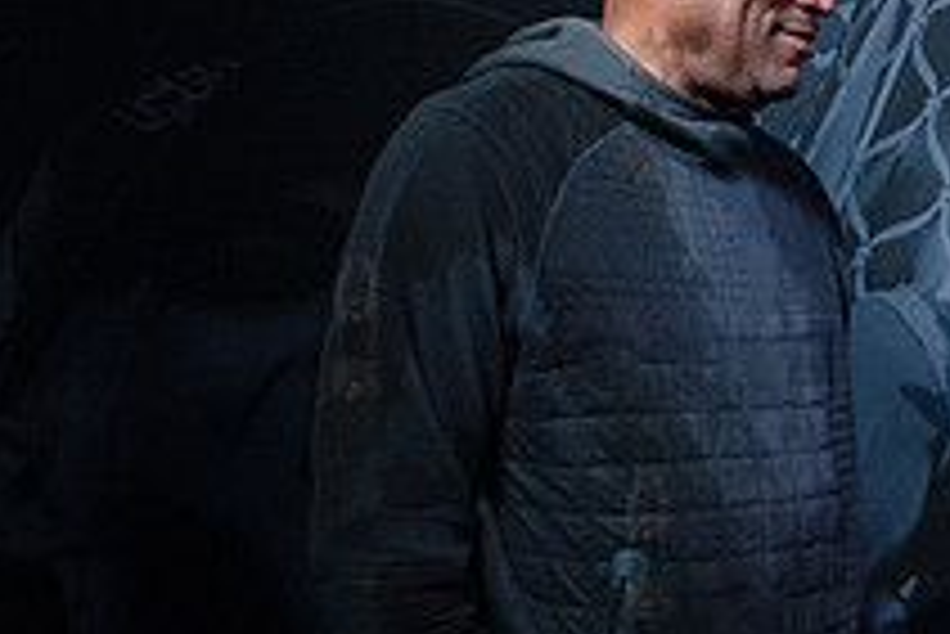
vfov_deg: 20.6
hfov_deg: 26.1
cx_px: 1225
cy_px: 321
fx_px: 1743
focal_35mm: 66
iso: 4000
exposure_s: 1/160
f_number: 3.5
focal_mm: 24
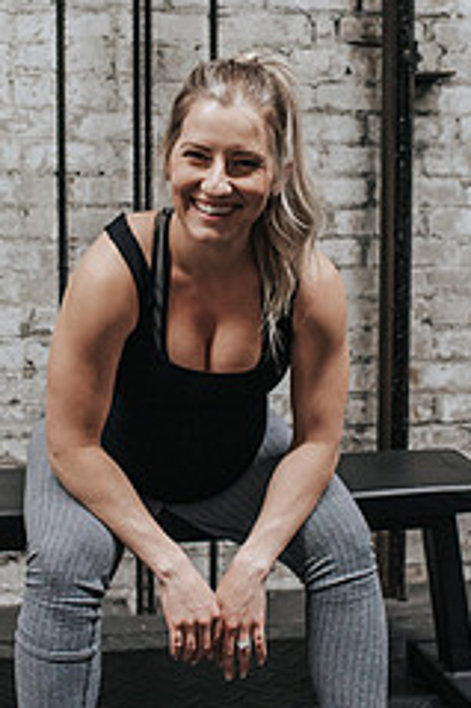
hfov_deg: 20.6
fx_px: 1297
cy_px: 326
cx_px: 216
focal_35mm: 66
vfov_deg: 30.5
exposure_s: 1/250
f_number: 3.2
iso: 800
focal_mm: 35
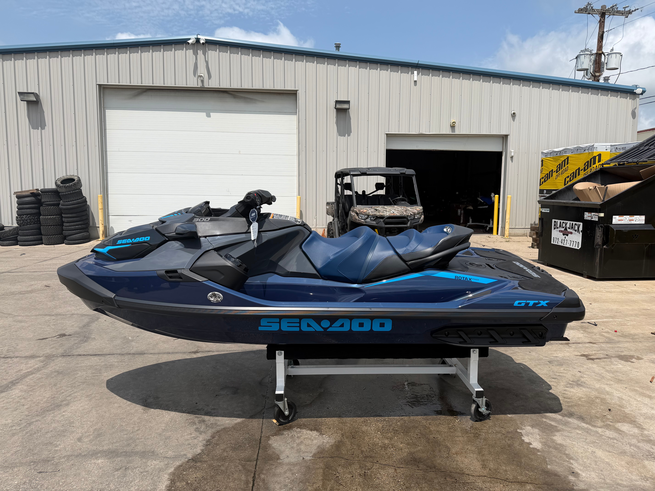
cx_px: 328
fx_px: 454
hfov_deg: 71.6
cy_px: 246
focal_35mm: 24
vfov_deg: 56.8
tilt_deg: -6.1
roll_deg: -0.2
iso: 80
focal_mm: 6.76
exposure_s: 1/4673
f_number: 1.78
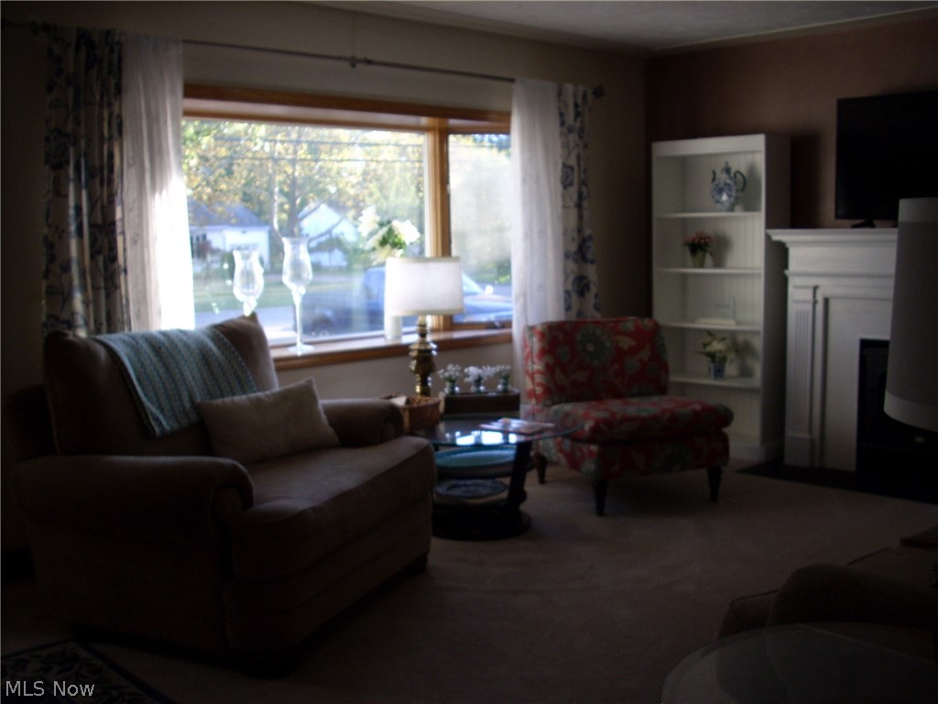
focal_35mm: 37
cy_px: 352
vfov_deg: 38.7
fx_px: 1003
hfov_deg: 50.1
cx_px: 469
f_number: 2.8
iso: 64
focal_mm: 6.2
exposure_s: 1/35.6
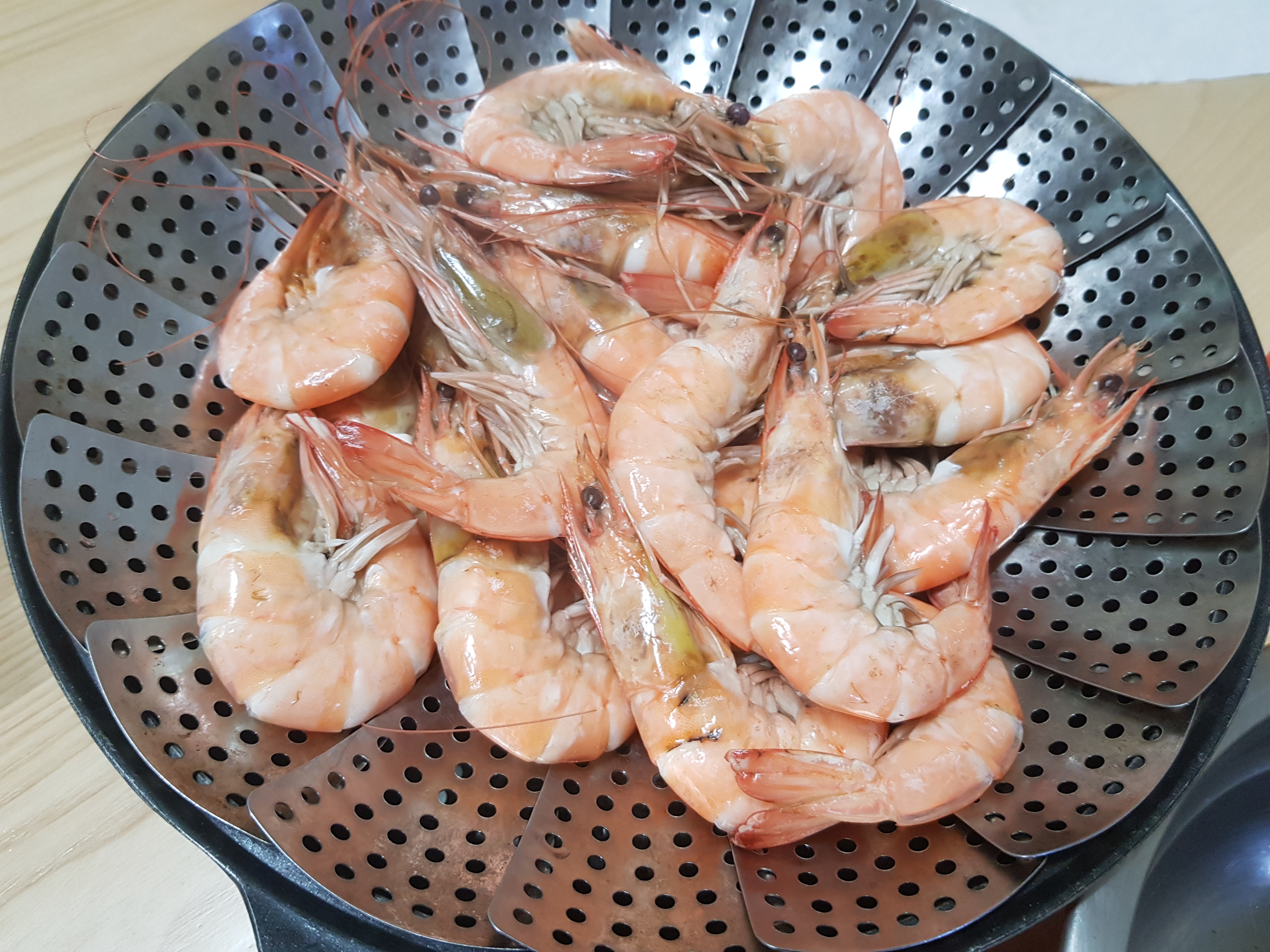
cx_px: 635
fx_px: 954
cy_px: 476
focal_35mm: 26
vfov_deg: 53.1
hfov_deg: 67.3
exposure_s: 1/40
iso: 160
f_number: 1.7
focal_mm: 4.2
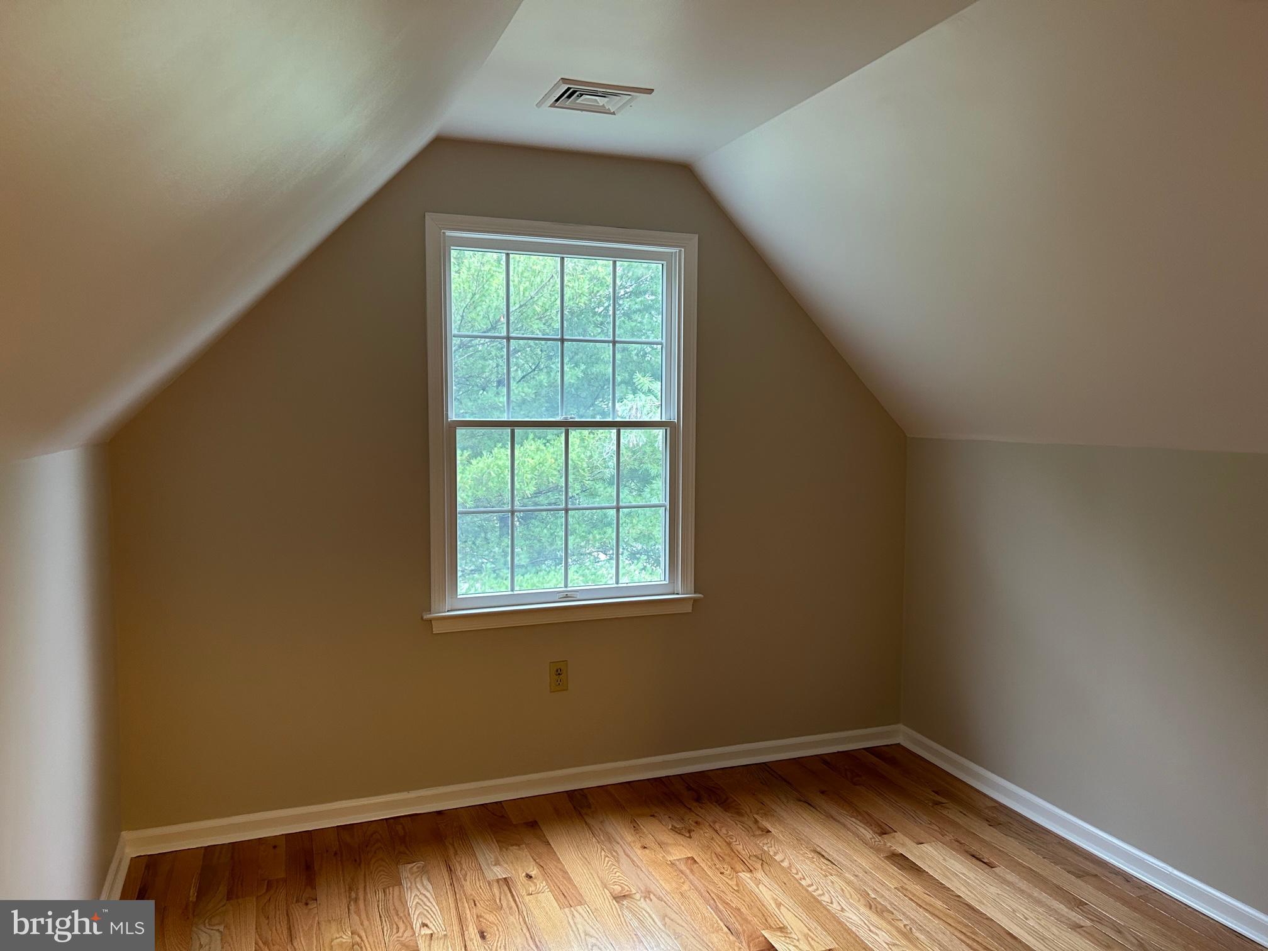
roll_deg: +0.7
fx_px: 952
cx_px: 634
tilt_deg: -4.0
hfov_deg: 67.3
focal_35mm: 26
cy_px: 476
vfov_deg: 53.1
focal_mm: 5.7
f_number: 1.5
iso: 160
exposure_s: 1/60
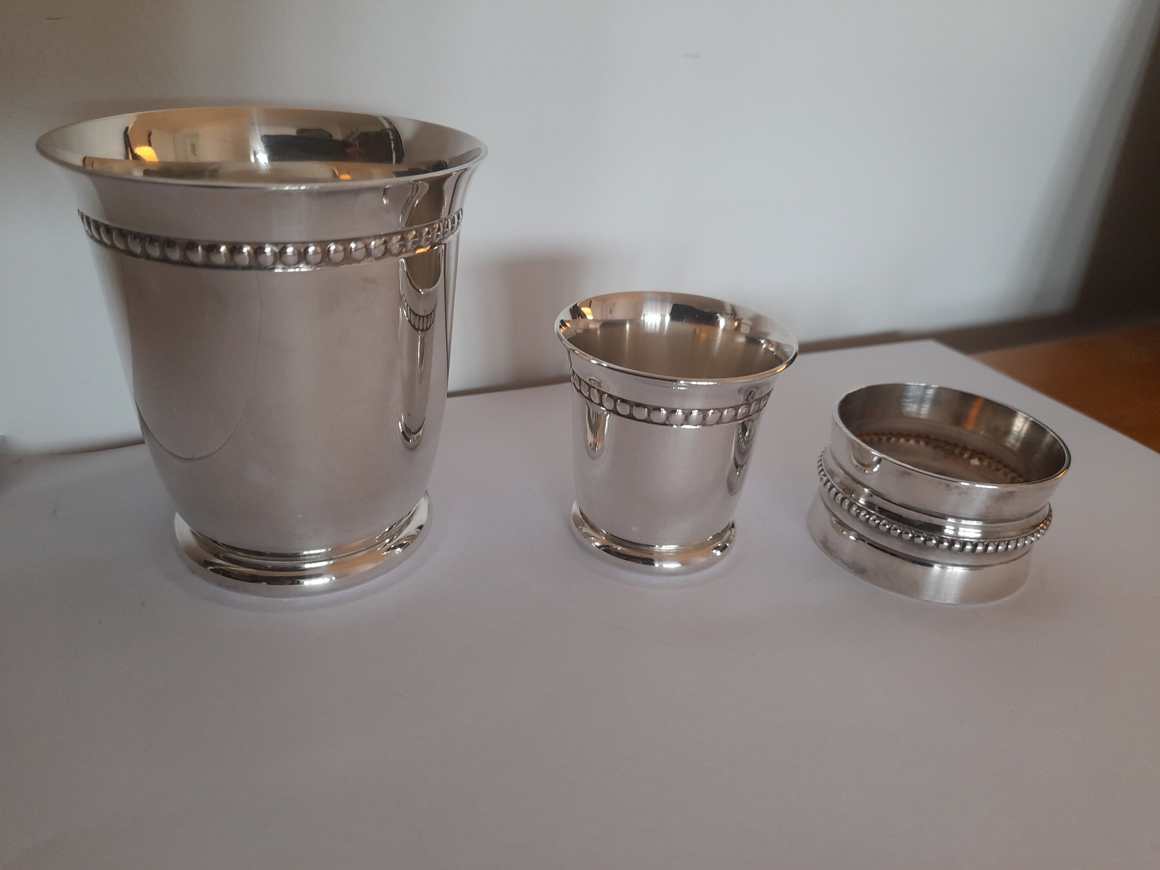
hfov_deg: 69.4
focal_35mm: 25
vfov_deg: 54.9
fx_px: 838
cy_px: 435
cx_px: 580
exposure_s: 1/60
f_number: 2
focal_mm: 4.6
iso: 100
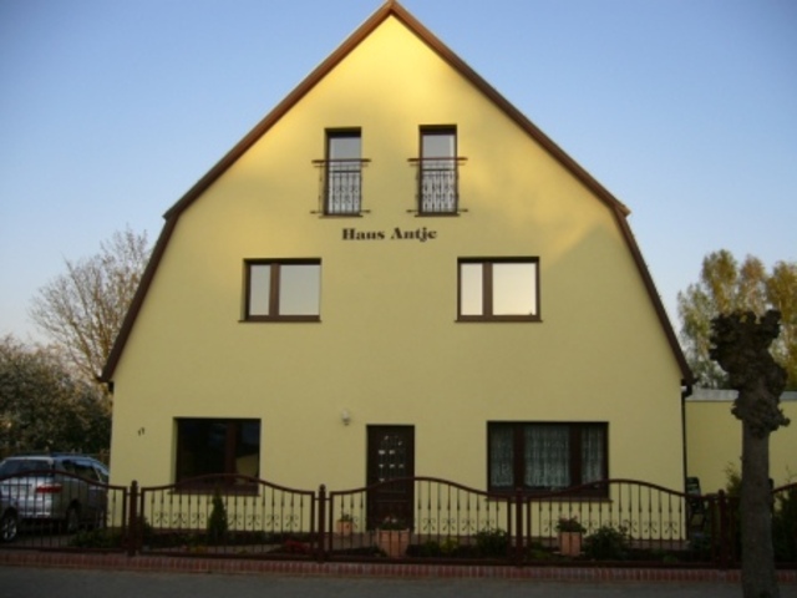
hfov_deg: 52.6
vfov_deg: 40.7
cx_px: 398
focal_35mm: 35
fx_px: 806
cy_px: 299
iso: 80
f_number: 2.8
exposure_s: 1/400
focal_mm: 5.8
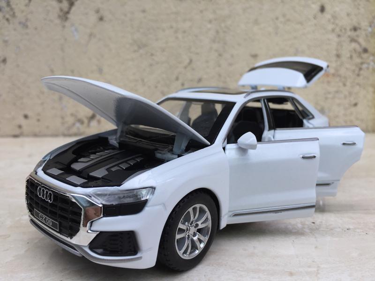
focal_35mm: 29
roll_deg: -1.3
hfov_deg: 61.7
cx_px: 188
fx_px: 314
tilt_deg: -9.9
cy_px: 140
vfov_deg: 48.2
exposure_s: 1/353
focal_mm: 4.15
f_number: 2.2
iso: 32
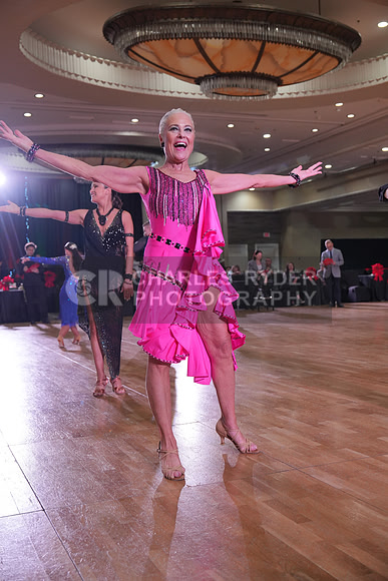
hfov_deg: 33.4
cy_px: 290
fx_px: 646
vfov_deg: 48.4
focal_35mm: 40
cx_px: 194
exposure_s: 1/500
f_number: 4
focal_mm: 40
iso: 1600
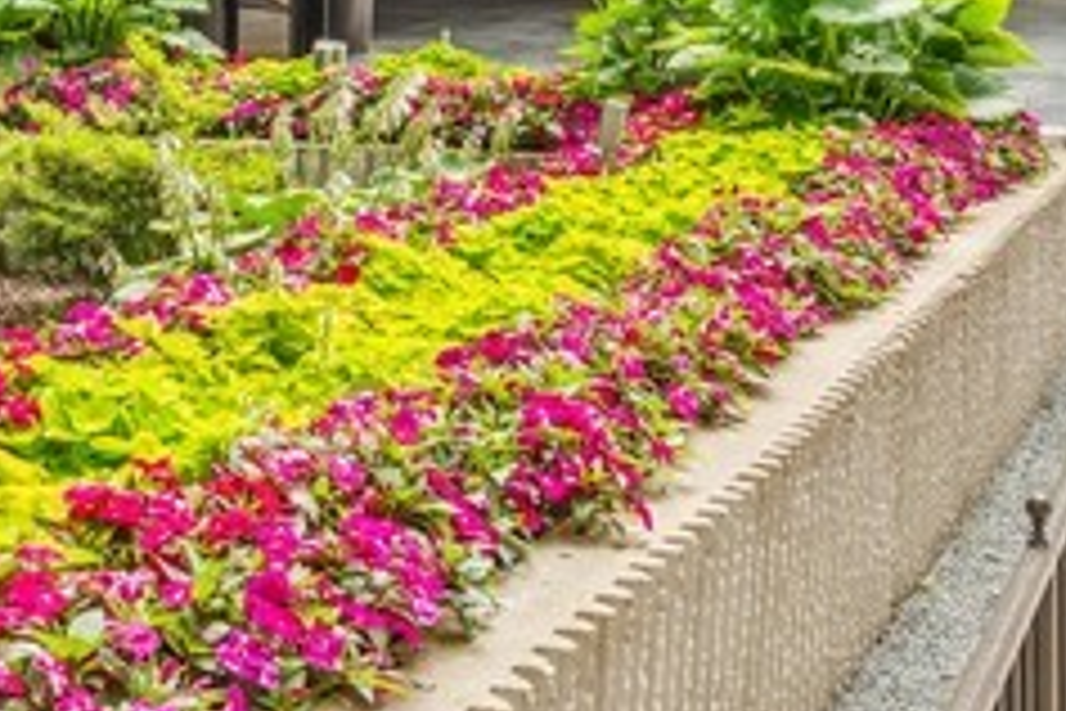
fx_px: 2398
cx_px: 328
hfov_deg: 24.9
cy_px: -153
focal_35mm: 81
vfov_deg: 16.2
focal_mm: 30
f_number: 13
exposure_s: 1/2.5
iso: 100
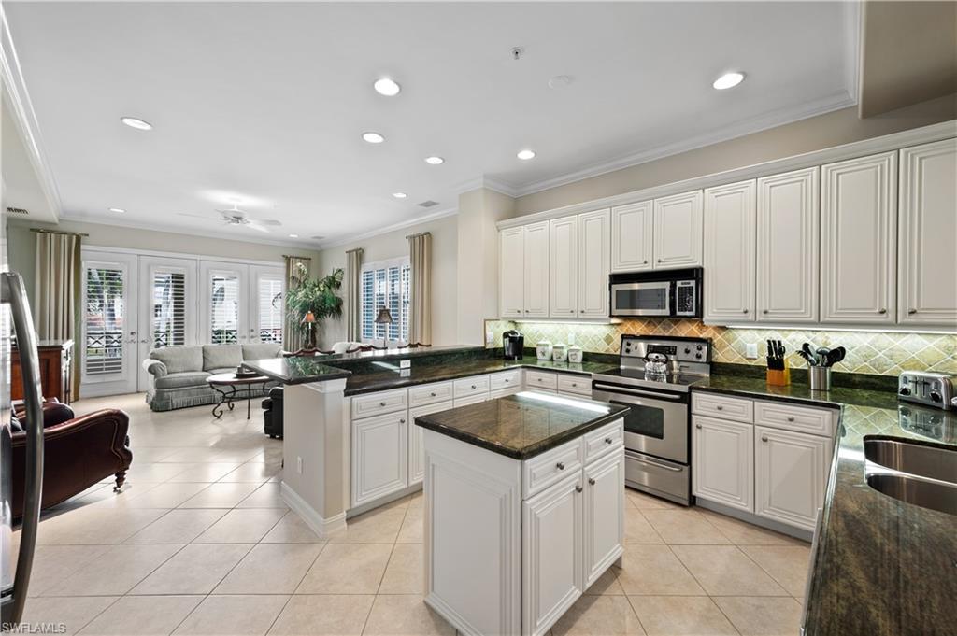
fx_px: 372
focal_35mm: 14
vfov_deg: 81.1
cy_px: 318
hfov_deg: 104.3
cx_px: 478
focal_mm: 14
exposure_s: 1/6
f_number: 8
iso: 400
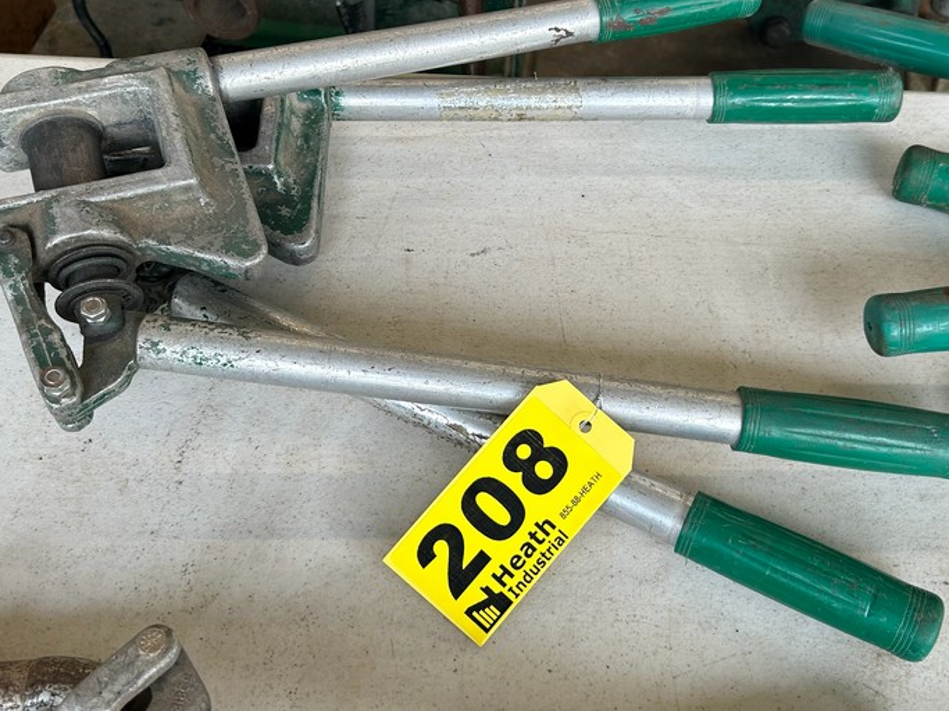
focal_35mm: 39
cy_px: 325
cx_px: 509
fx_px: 1069
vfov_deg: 36.8
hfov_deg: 47.8
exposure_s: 1/120
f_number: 1.5
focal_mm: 5.7
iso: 40
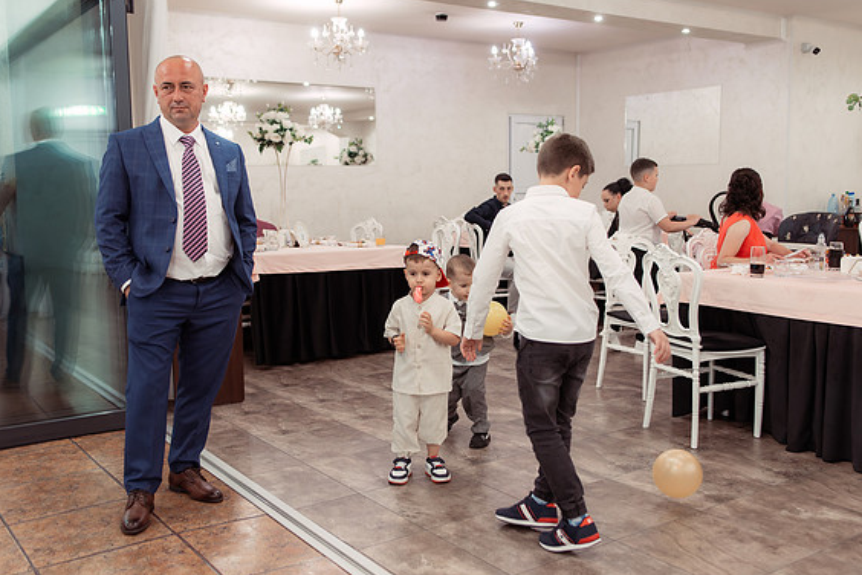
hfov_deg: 53.1
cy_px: 290
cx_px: 426
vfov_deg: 36.9
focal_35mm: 36
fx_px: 862
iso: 1600
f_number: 2.8
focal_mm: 35
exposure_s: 1/250
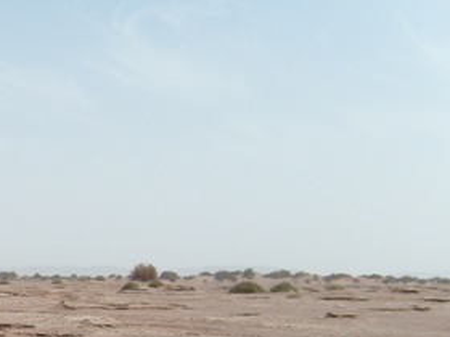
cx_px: -104
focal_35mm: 100
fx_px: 1300
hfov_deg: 18.5
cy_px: 362
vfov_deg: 14.5
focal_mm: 5.8
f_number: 7.1
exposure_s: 1/350
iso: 80
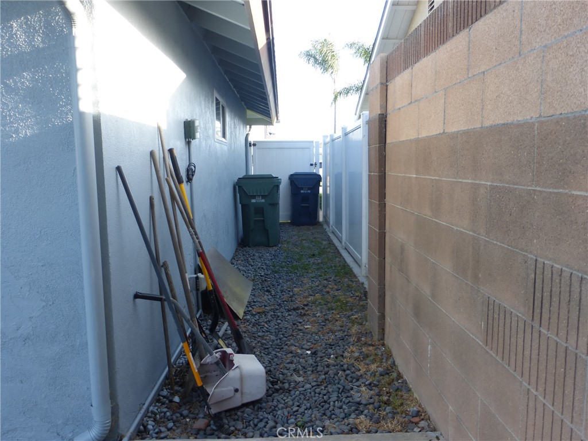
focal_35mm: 27
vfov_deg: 51.4
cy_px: 220
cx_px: 294
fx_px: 459
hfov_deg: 65.3
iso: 100
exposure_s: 1/80
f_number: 3.4
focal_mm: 4.8
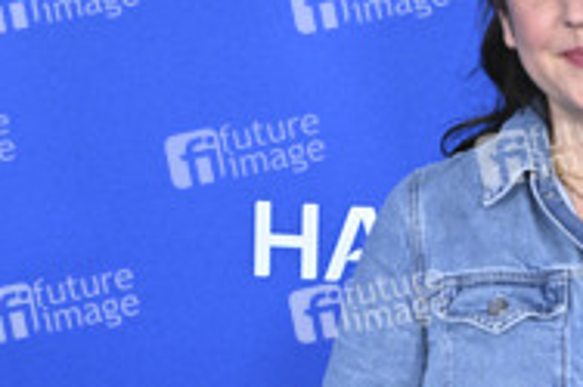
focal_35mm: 120
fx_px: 1942
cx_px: 597
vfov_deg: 11.4
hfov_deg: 16.7
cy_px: 229
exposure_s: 1/200
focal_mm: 50
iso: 1600
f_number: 6.3
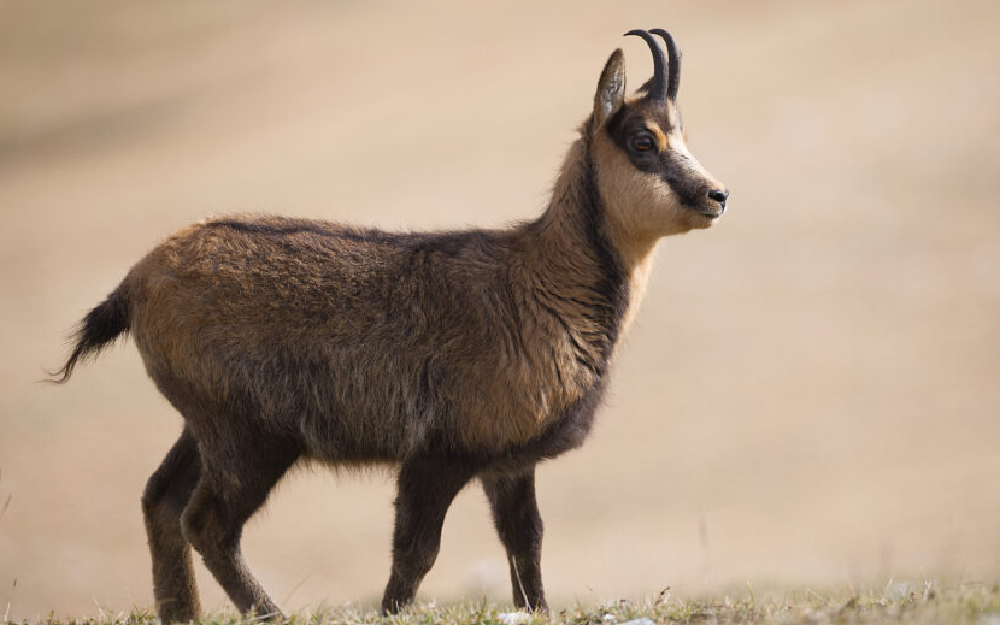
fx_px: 15073
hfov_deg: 3.8
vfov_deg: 2.4
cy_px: 323
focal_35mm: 553
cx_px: 582
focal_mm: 440
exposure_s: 1/1000
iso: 360
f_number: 6.3
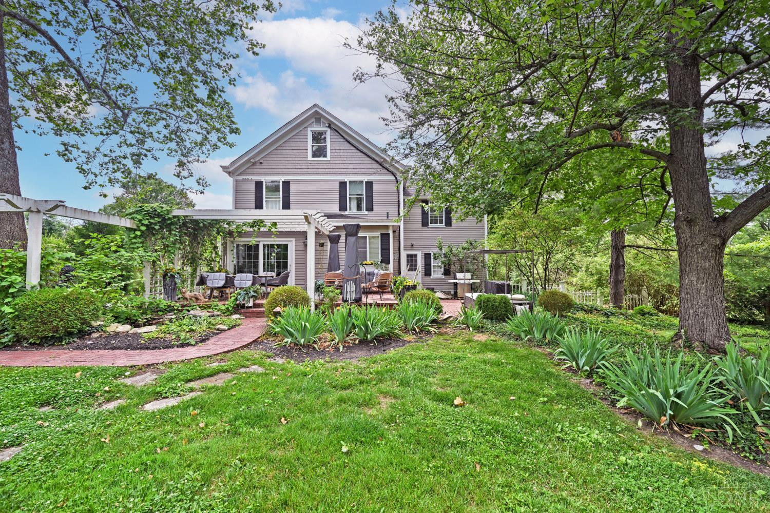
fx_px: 299
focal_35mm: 14
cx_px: 385
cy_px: 256
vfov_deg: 81.2
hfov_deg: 104.3
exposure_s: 1/250
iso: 100
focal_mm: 14
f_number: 6.3
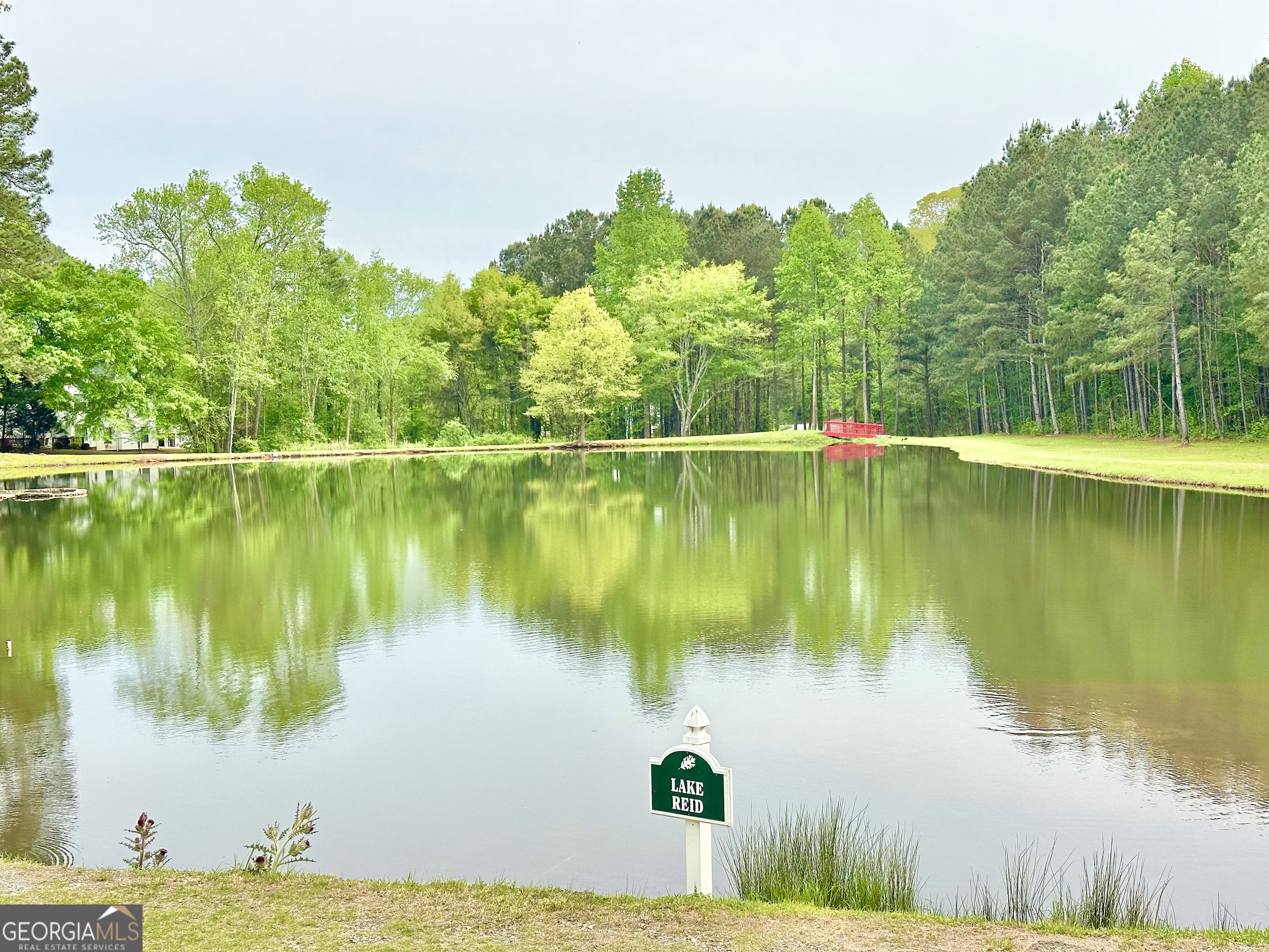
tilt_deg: -2.0
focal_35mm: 48
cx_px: 634
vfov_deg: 30.3
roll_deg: +1.2
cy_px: 476
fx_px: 1760
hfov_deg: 39.7
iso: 64
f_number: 1.78
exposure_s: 1/2203
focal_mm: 6.86
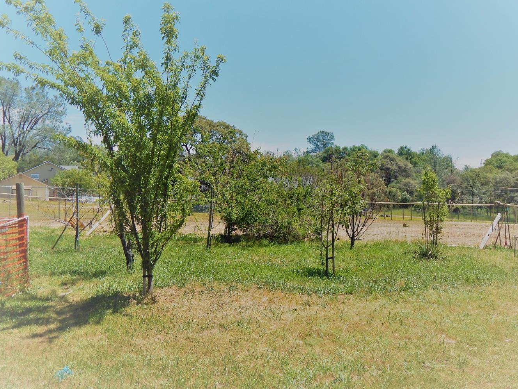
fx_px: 524
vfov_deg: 40.7
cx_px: 283
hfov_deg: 52.5
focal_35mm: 35
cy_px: 186
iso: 125
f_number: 6.5
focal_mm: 5.6
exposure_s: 1/400
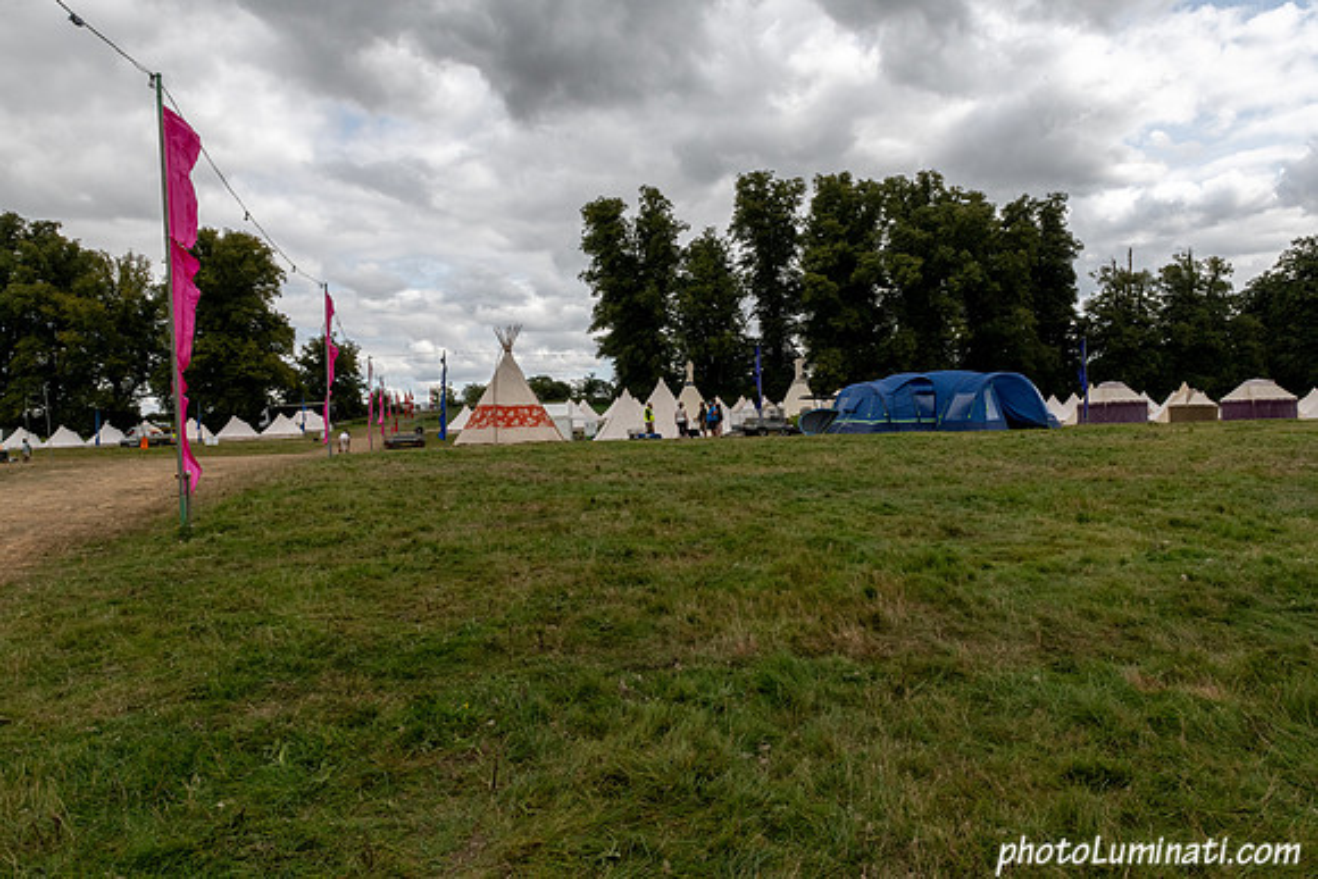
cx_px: 659
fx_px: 879
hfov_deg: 73.7
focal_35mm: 24
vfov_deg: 53.2
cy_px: 440
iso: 800
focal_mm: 24
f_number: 16
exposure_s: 1/250
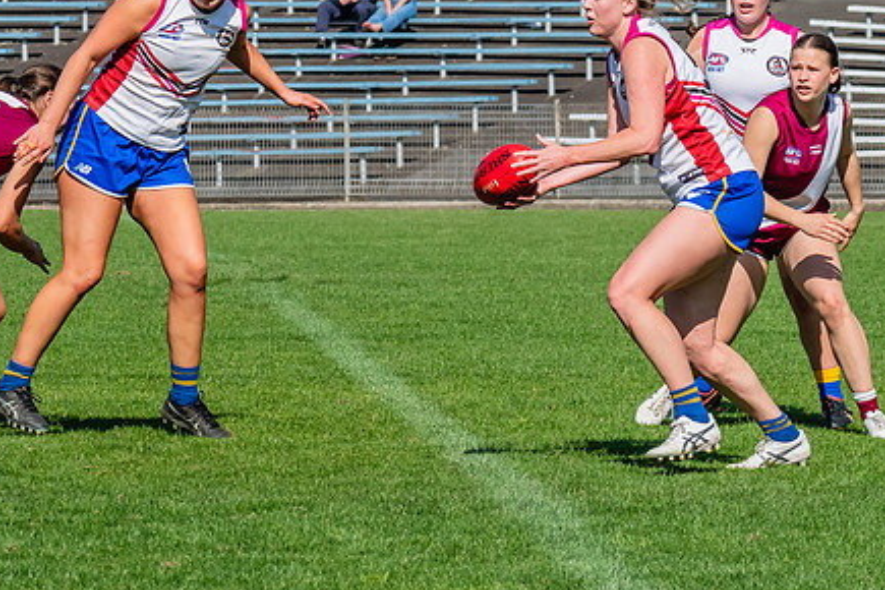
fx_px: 11062
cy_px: 172
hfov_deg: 4.6
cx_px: 703
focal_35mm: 450
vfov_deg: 3.1
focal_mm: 190
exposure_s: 1/1250
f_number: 13
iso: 800
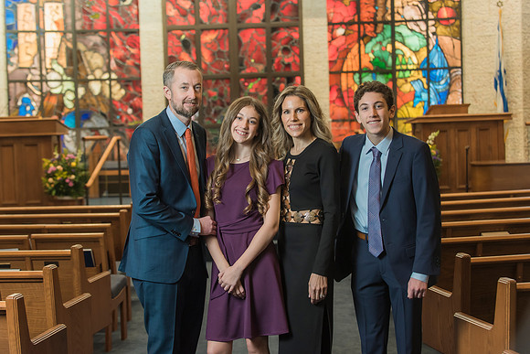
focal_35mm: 72
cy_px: 172
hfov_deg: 28.1
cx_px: 258
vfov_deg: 19.0
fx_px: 1057
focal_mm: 70
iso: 1250
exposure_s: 1/125
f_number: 4
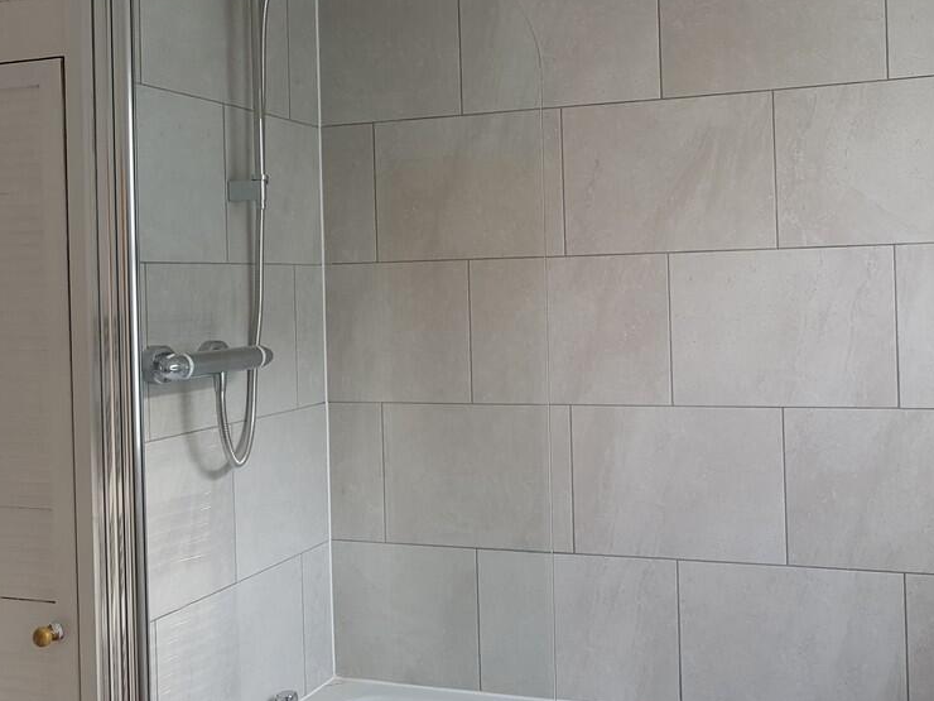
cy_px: 291
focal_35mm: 36
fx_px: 971
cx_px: 594
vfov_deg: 39.5
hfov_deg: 50.7
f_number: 1.7
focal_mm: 4.2
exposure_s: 1/50
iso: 64
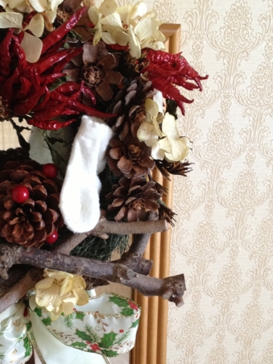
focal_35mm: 62
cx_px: 77
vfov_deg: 31.0
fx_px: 652
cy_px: 233
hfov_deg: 23.5
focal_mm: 4.28
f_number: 2.4
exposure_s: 1/20
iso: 160
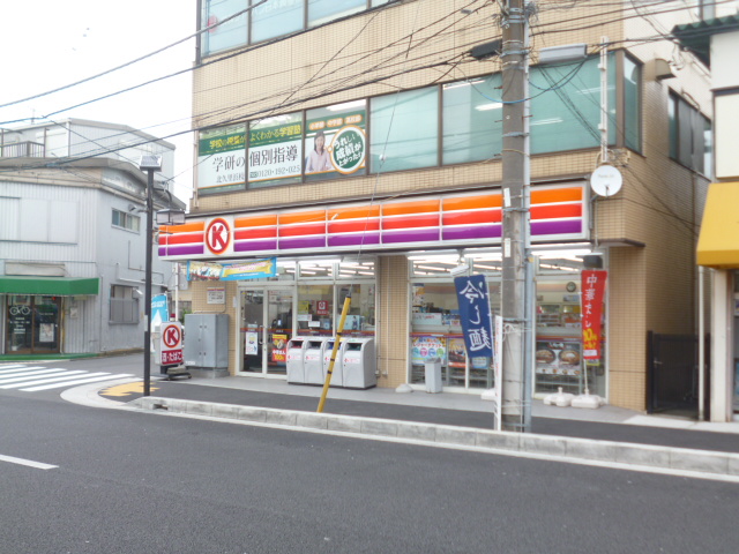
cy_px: 277
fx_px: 769
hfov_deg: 51.4
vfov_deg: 39.7
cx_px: 370
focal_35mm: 36
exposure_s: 1/60
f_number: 3.1
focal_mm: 6.4
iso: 100
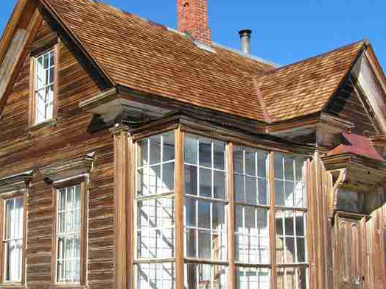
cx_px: 163
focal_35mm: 58
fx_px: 647
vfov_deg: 25.2
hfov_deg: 33.2
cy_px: 167
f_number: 5.6
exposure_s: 1/320
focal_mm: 6.3
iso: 50
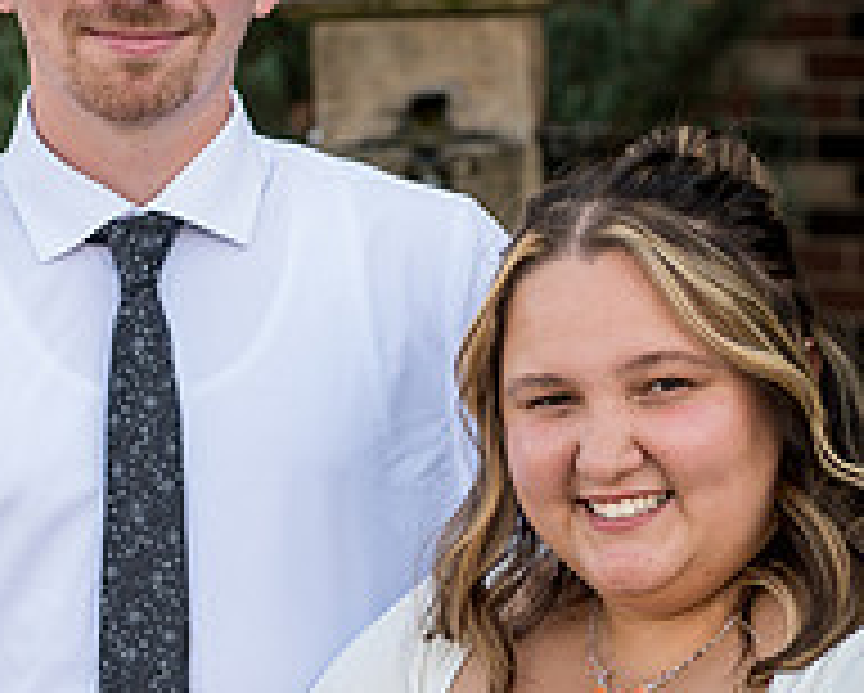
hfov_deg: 11.3
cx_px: 317
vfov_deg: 9.0
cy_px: 630
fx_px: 4377
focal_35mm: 171
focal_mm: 78
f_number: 4.5
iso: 200
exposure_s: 1/250
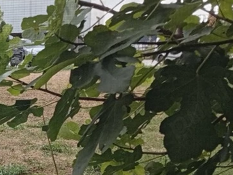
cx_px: -52
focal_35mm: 74
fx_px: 499
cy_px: 91
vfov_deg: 20.0
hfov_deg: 23.8
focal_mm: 3.98
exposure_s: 1/50.3
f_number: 1.8
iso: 65
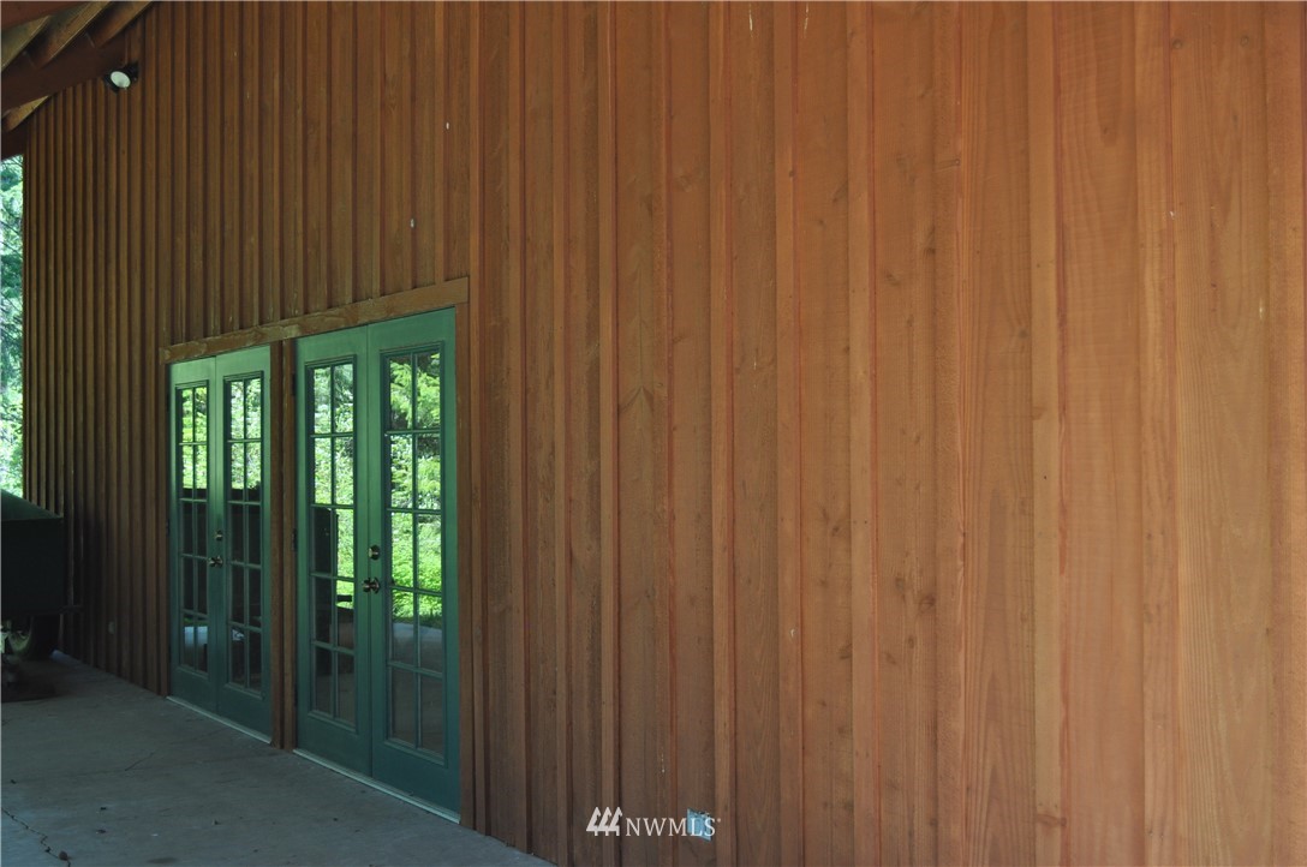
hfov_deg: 46.5
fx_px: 1523
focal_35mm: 42
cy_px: 434
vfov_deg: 31.8
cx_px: 654
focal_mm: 28
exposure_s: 1/125
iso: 400
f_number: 5.6
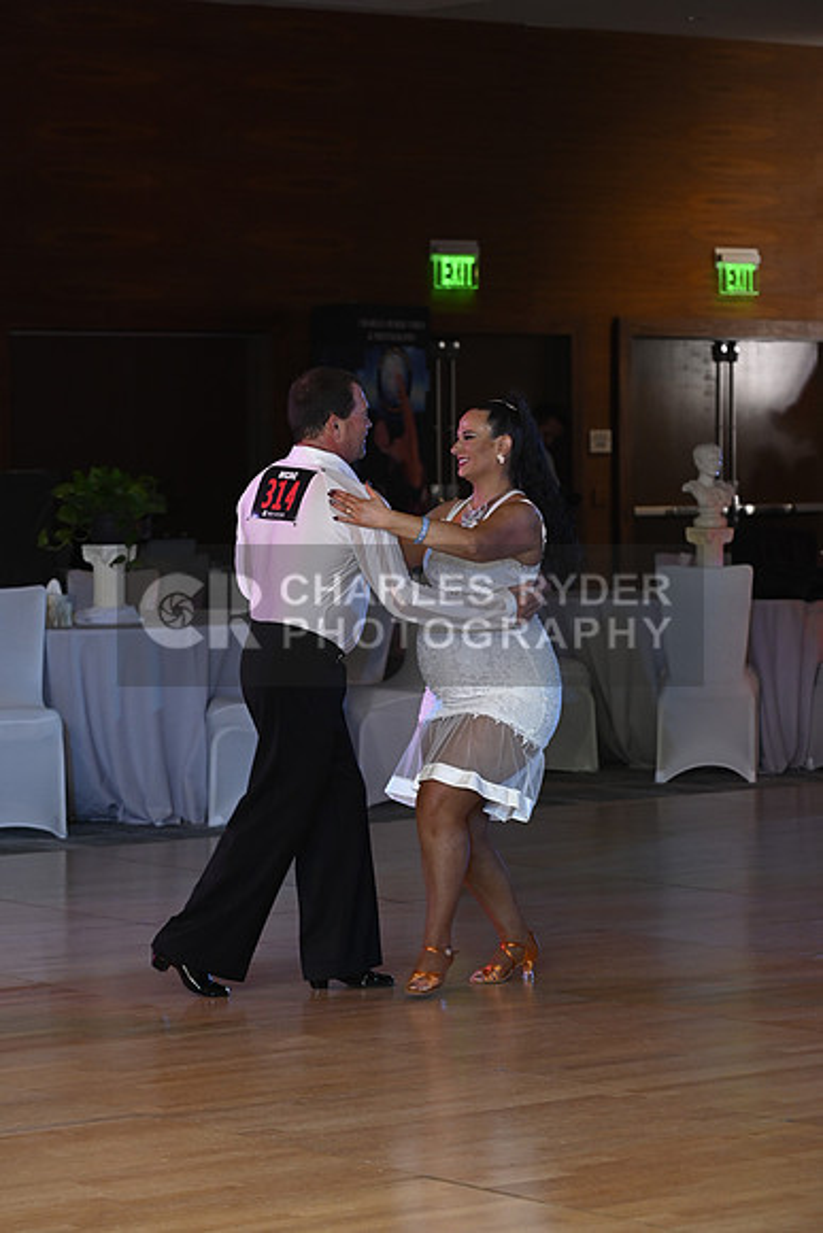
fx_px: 4112
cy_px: 616
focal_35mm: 120
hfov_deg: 11.4
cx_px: 412
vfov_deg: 17.1
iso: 2000
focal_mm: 120
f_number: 5
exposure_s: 1/200
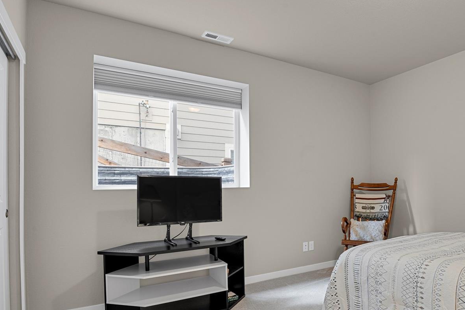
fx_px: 297
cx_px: 299
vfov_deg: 54.7
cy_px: 186
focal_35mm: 23
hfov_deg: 74.4
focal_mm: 17
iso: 250
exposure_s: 4
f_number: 8
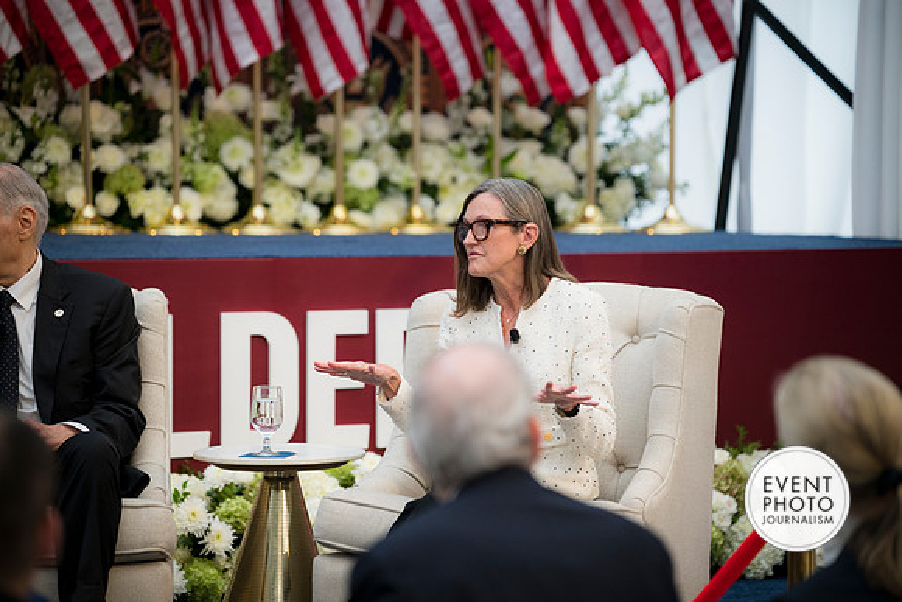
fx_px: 3759
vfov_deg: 9.2
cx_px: 451
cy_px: 301
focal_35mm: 150
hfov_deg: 13.7
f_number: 2.8
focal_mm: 150
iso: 250
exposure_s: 1/320
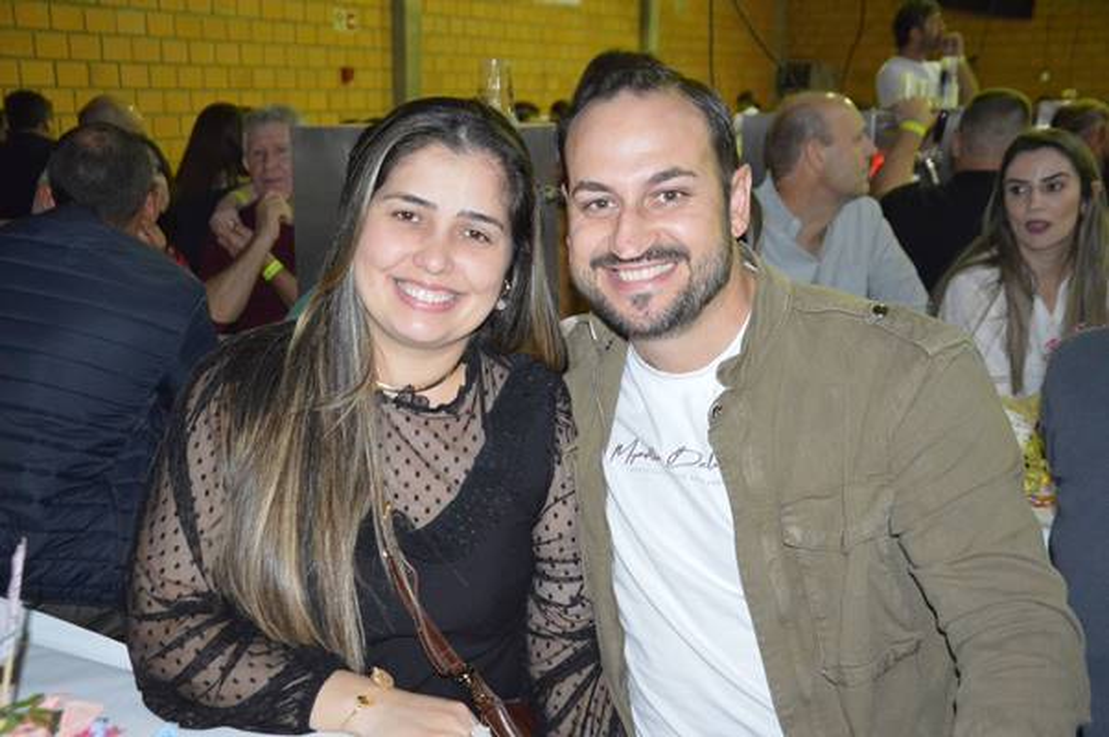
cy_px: 368
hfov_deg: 43.6
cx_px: 554
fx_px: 1385
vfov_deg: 29.8
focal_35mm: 45
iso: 3200
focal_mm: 30
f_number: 4.2
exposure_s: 1/60
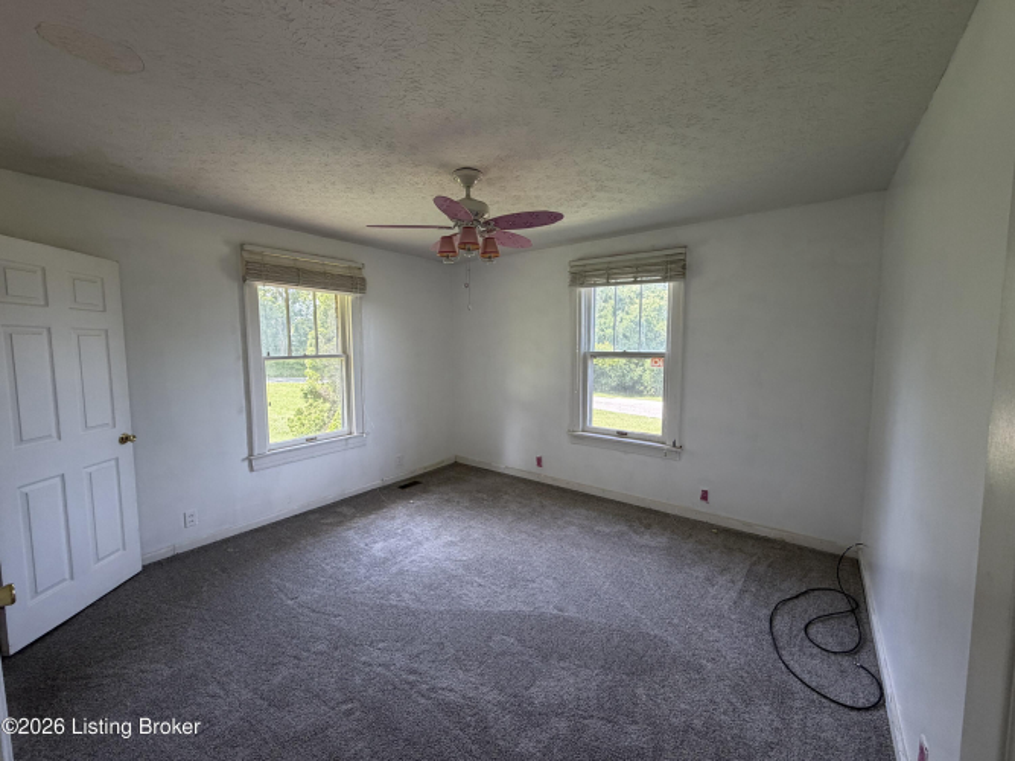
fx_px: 410
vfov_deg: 85.7
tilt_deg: -5.4
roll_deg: +0.2
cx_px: 508
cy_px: 380
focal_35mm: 14
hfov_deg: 102.1
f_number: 2.2
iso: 160
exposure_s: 1/121
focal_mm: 2.22
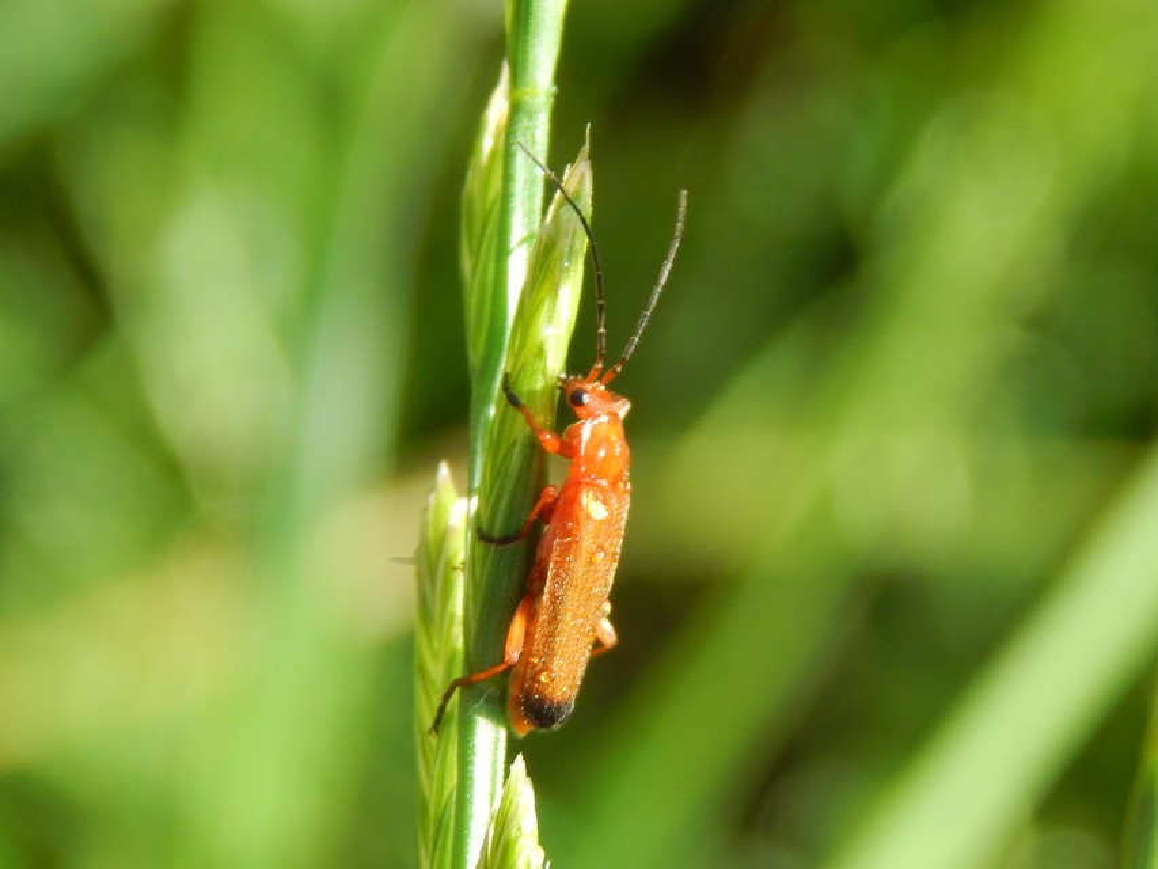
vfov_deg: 11.3
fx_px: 4383
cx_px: 579
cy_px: 434
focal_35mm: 131
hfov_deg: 15.1
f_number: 4.8
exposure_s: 1/200
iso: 125
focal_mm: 23.4
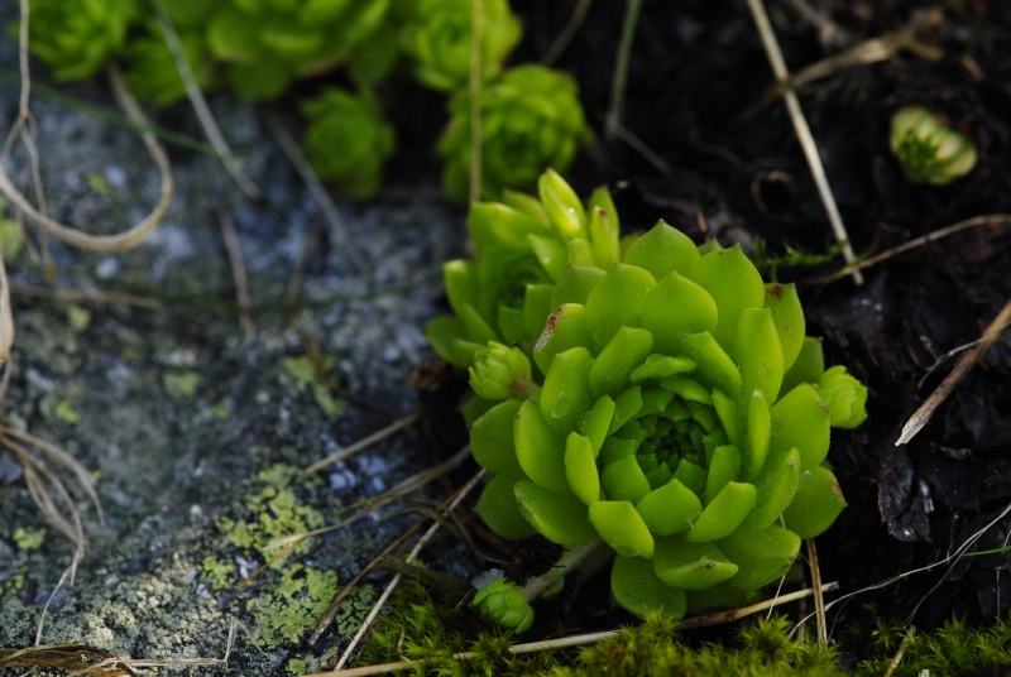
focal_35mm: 128
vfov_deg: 10.8
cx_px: 506
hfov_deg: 16.0
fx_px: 3586
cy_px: 338
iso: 400
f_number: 8
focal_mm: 85
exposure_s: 1/200
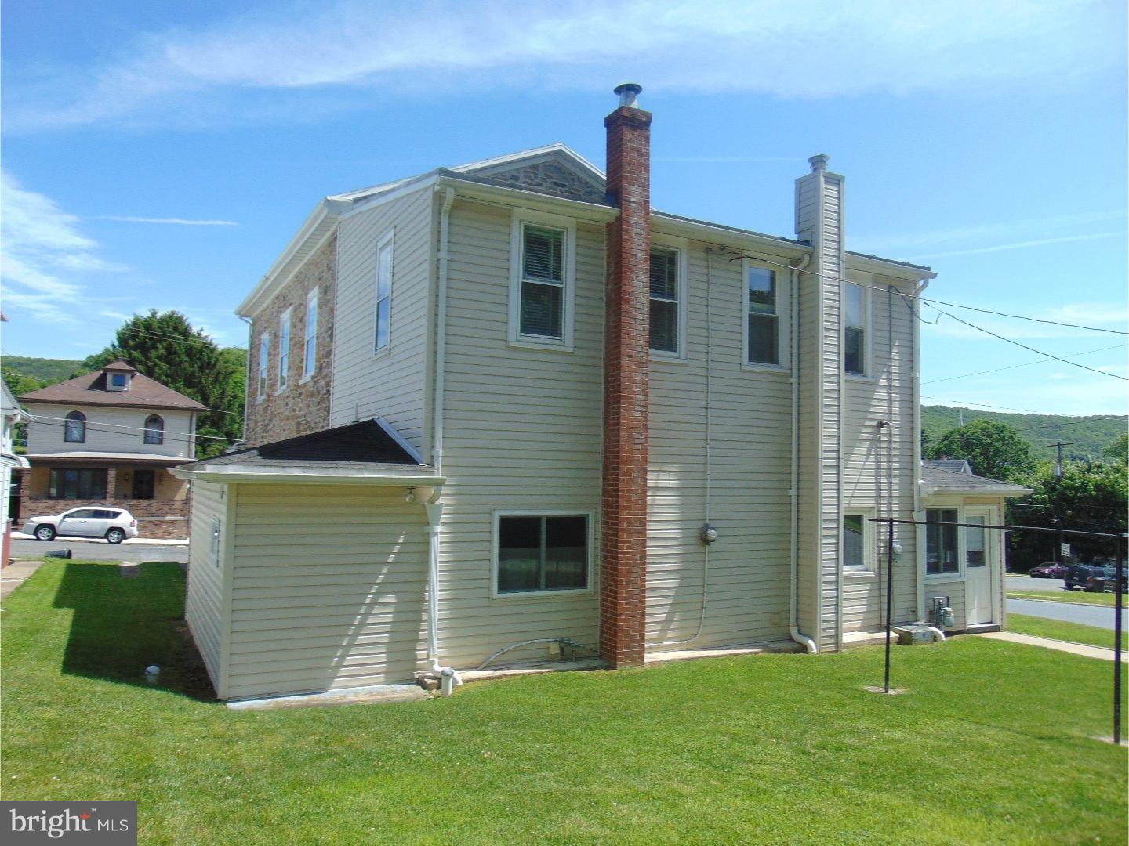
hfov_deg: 69.4
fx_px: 815
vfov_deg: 54.9
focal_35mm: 25
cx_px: 564
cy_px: 423
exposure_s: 1/1000
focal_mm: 4.5
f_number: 3
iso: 80
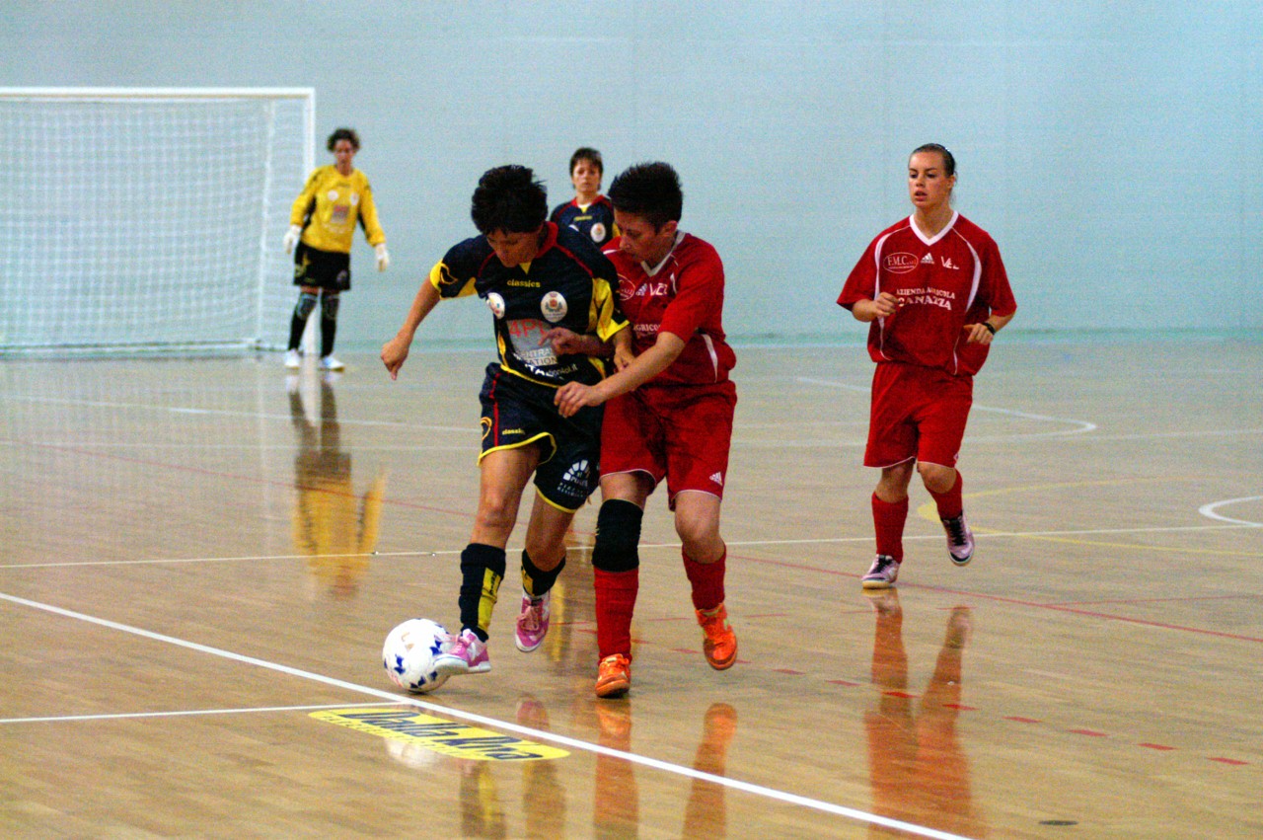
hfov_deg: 13.7
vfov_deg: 9.1
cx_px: 632
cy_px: 420
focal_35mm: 150
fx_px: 5258
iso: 3200
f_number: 2.8
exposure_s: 1/500
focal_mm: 100
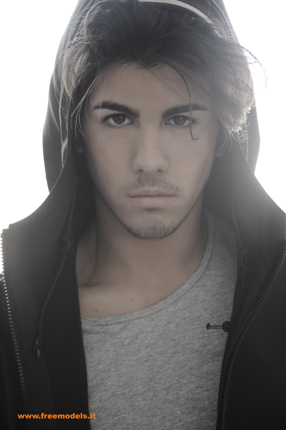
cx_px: 143
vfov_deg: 17.1
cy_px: 215
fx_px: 1432
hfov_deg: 11.4
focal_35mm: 120
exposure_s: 1/125
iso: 1000
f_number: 6.3
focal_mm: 120
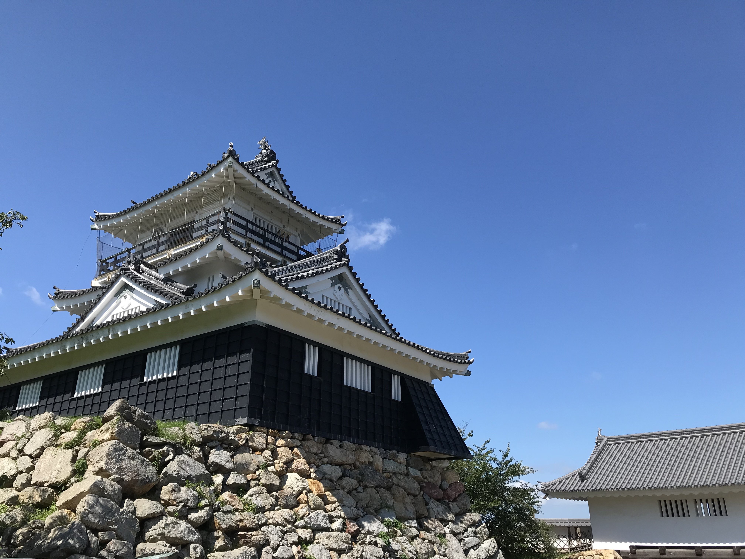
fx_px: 603
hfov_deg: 63.4
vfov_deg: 49.7
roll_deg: +0.4
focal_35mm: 28
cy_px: 280
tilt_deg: +22.9
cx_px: 372
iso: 20
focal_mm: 3.99
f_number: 1.8
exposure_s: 1/2037
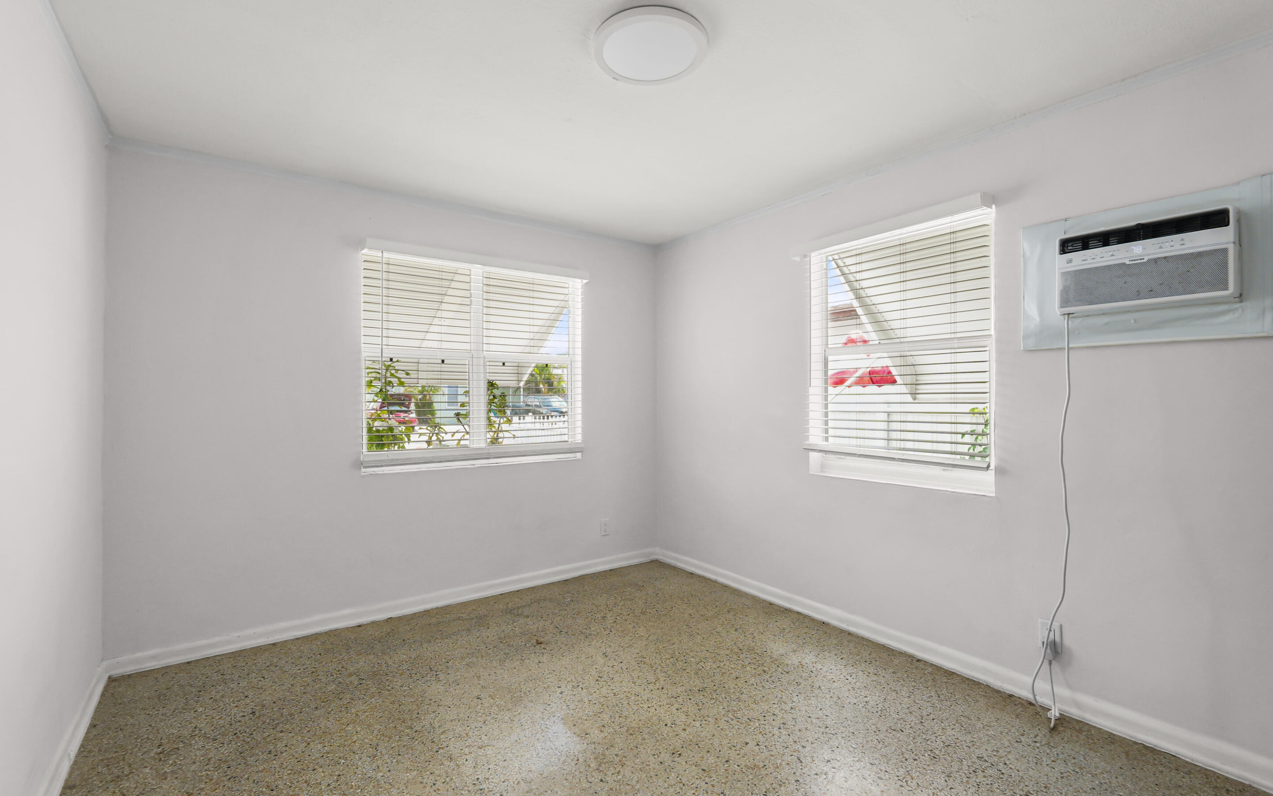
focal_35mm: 16
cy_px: 395
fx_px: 555
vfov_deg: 71.3
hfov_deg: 97.8
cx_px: 615
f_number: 4.5
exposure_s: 1/30
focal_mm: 10
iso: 100
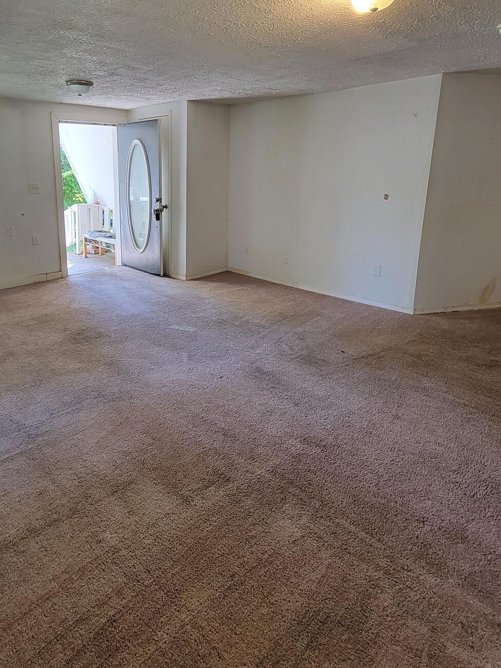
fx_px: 386
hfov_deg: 65.0
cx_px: 188
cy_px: 263
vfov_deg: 80.7
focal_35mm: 20
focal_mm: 2.2
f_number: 2.2
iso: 200
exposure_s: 1/60
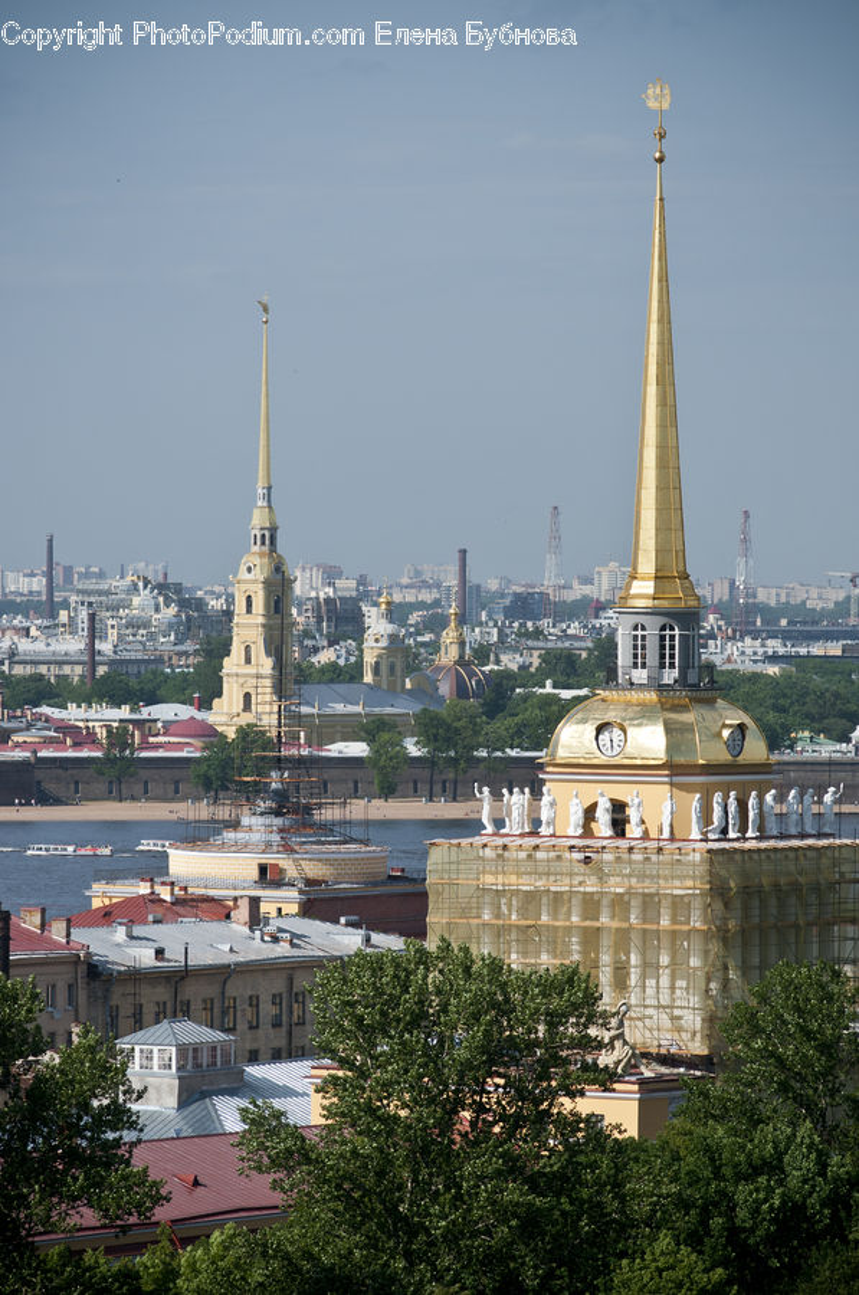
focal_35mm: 202
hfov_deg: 6.8
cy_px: 648
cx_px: 430
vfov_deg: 10.2
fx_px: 7272
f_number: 3.5
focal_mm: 135
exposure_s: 1/2500
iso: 250
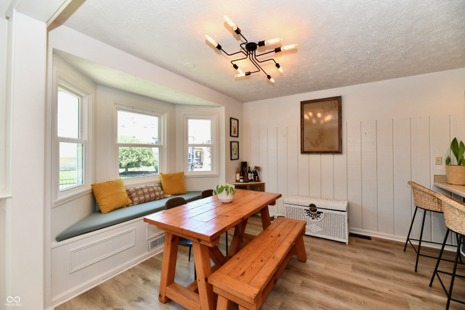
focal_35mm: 14
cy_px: 155
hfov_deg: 104.3
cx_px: 232
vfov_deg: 81.2
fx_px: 181
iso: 640
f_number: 6.3
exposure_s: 1/100
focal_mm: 14
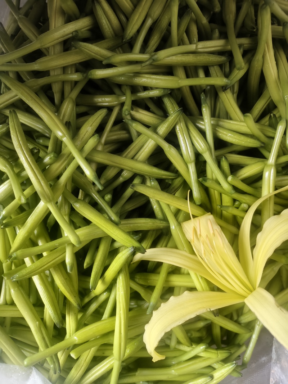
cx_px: 144
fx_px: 255
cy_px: 192
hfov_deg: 58.9
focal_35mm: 23
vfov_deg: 73.9
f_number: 1.88
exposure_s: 1/50
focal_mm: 5.56
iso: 654
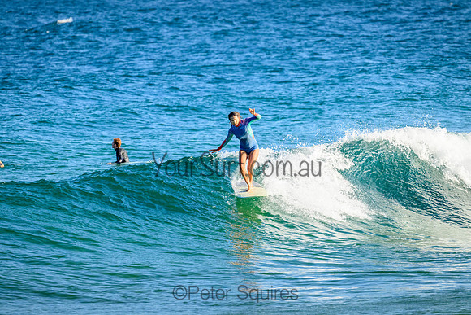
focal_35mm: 590
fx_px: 7721
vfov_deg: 2.3
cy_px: 158
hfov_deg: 3.5
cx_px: 236
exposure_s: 1/2000
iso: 1800
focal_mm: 590
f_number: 11
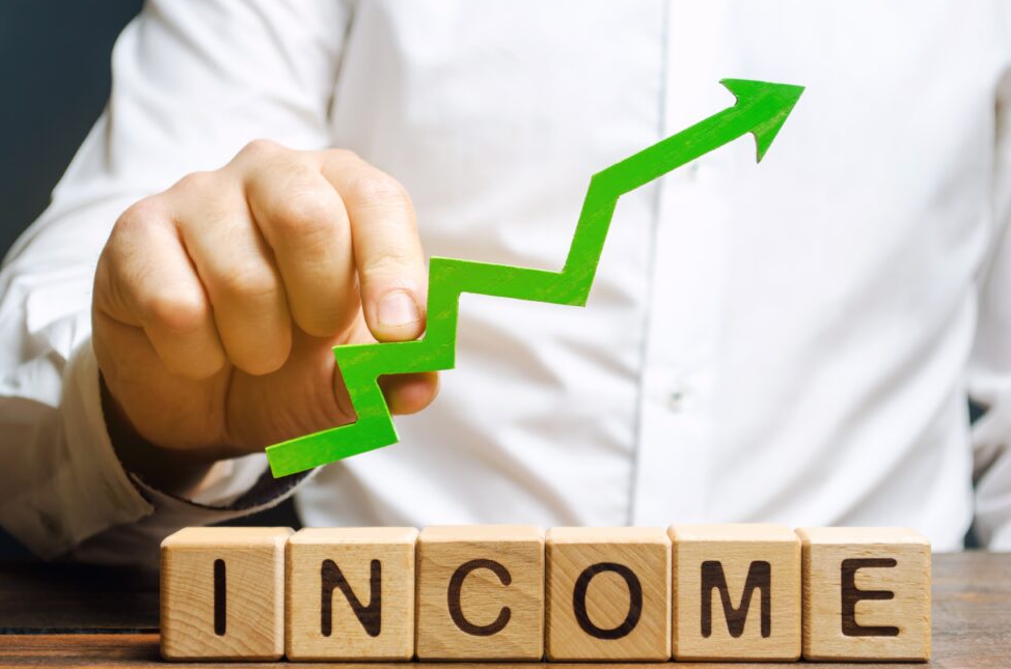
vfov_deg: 16.6
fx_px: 2298
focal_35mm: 82
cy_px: 347
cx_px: 529
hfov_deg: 24.8
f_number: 6.3
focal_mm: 52
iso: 100
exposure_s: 1/100
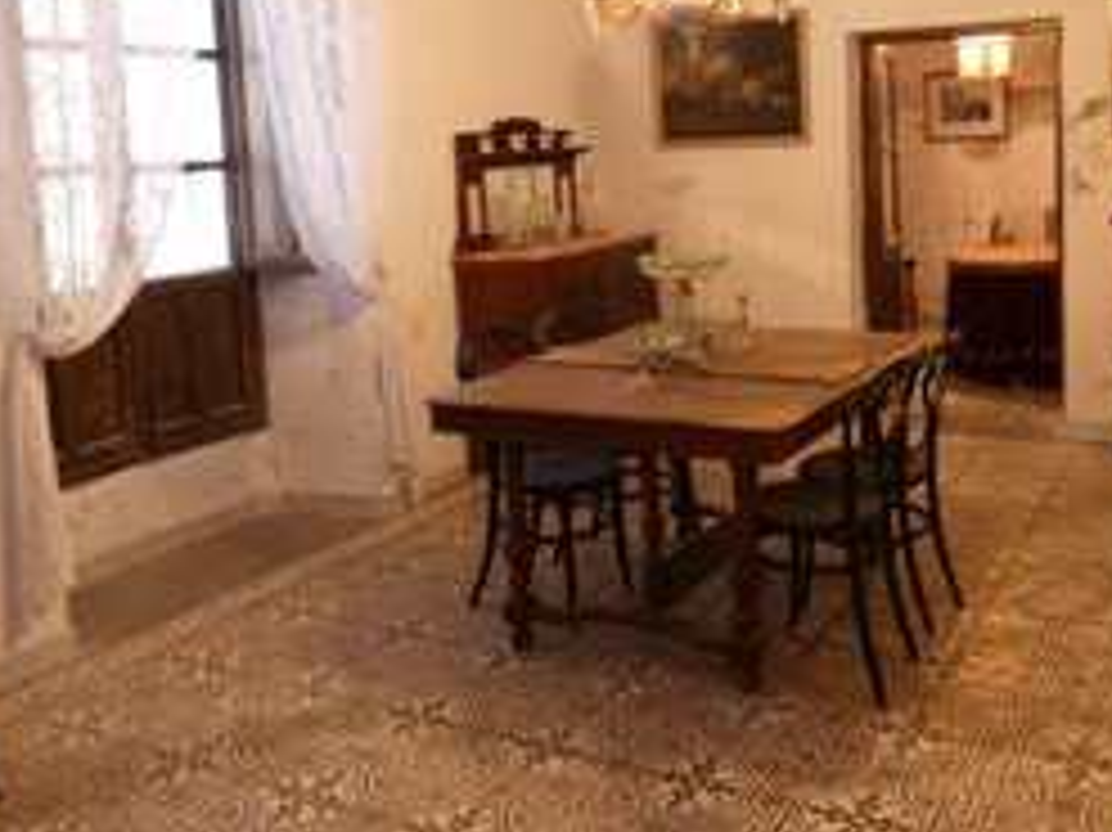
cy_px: 256
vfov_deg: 40.0
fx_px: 1124
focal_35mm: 35
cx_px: 689
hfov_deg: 52.1
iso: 80
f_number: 3.3
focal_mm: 4.3
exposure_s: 1/2
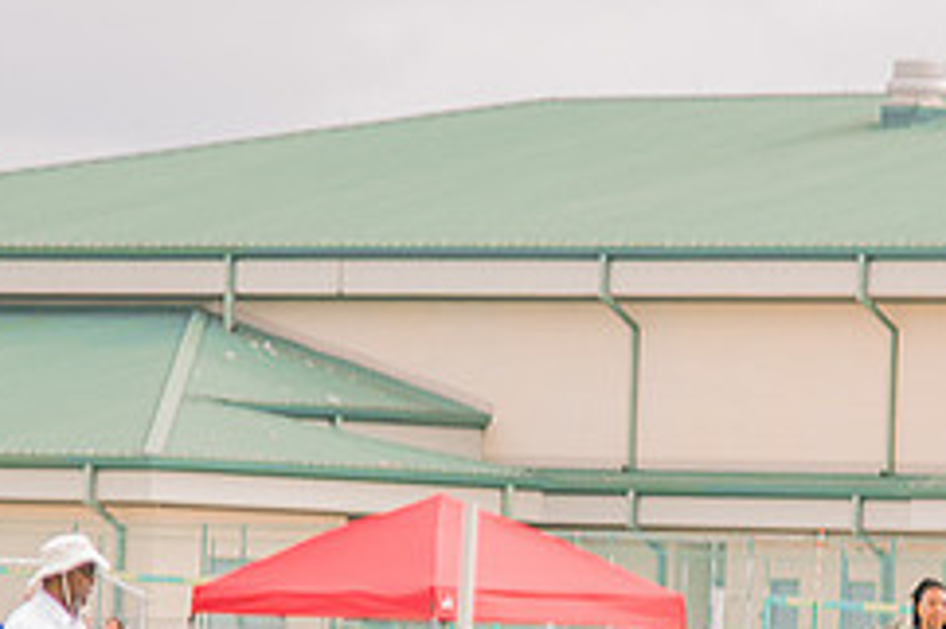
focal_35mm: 437
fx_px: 11475
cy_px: 633
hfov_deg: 4.7
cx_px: 1007
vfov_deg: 3.1
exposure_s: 1/200
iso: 200
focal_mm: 86
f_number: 4
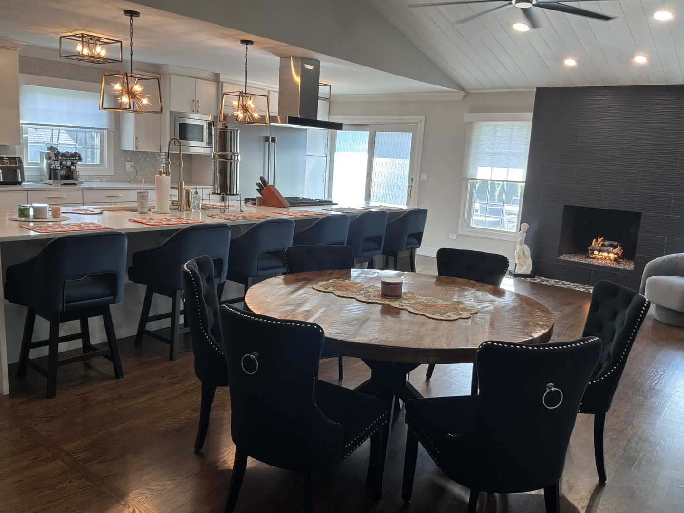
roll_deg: -2.9
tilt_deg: -12.0
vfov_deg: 49.7
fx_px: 553
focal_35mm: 28
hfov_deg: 63.4
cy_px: 256
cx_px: 342
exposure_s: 1/60
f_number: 1.8
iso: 40
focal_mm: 3
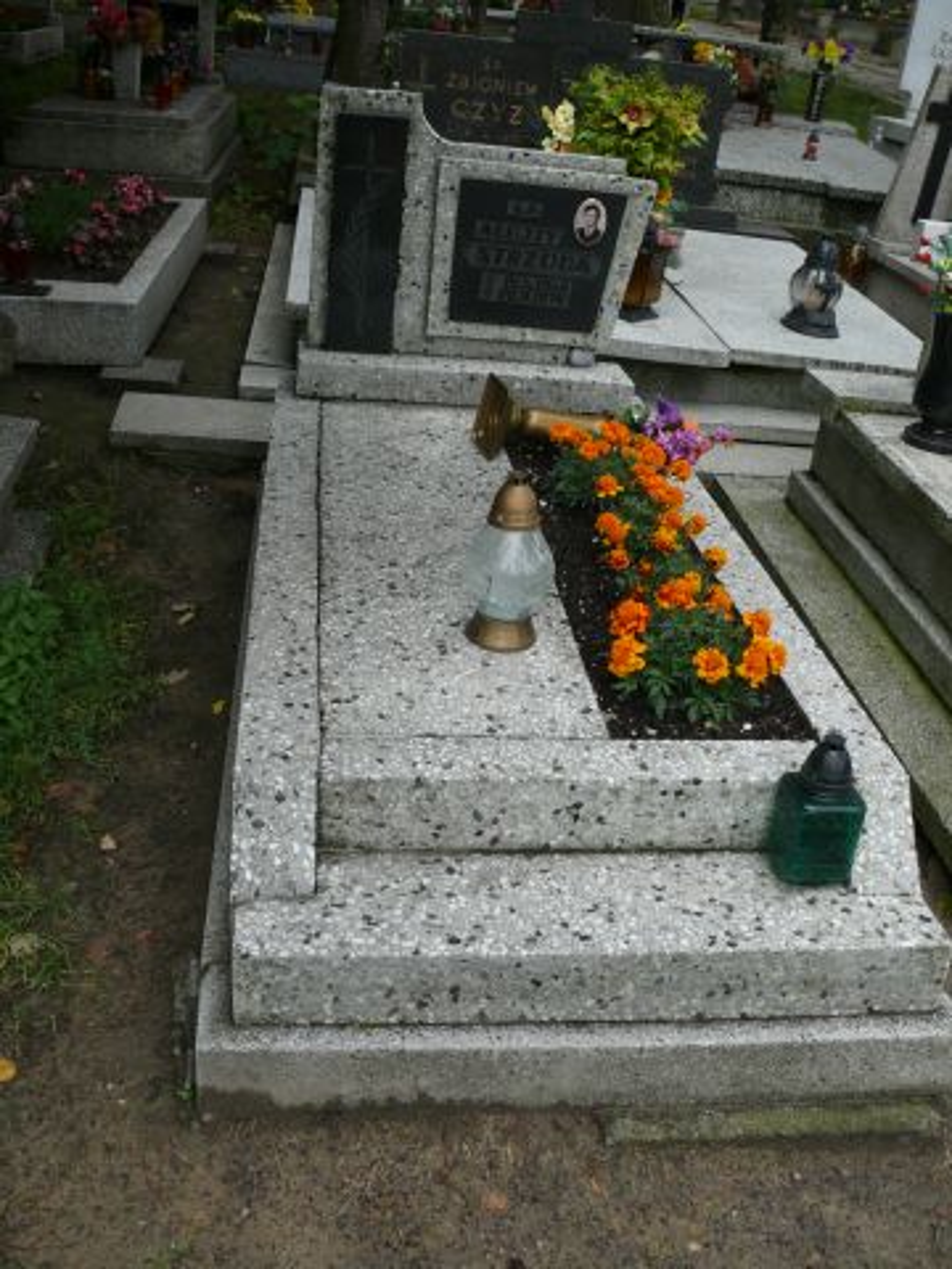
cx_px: 476
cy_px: 634
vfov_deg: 52.6
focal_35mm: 35
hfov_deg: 40.7
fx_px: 1283
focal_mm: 7.4
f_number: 4
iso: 100
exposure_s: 1/125
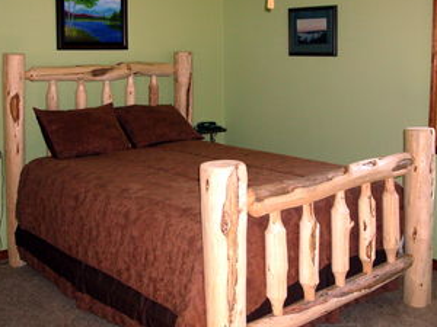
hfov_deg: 43.8
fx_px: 543
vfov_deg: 33.6
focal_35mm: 43
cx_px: 204
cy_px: 144
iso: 200
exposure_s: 1/60
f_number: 2.6
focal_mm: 5.8
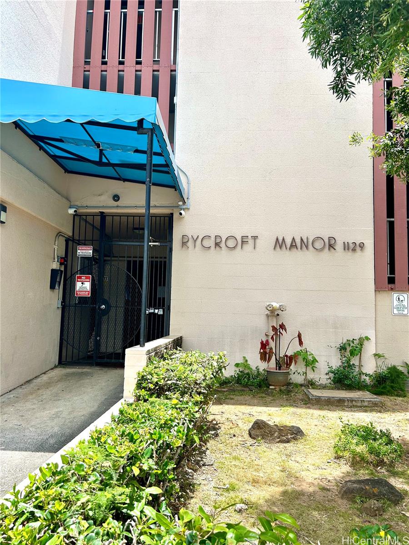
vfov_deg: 67.3
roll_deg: -1.7
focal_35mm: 26
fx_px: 410
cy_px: 272
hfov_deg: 53.1
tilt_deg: +6.1
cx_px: 204
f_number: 1.5
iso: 50
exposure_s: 1/2045
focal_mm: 5.7
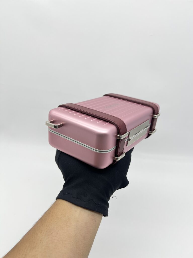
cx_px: 96
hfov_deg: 53.1
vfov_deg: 67.3
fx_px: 193
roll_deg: +0.0
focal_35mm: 26
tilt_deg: -27.4
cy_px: 129
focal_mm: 5.7
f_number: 1.5
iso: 32
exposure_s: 1/118
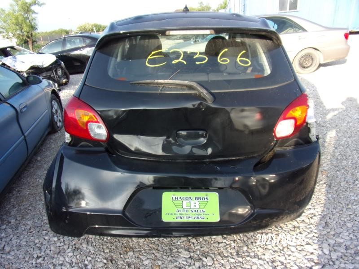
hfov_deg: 71.6
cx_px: 180
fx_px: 249
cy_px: 134
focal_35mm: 24
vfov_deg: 56.8
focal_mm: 4.3
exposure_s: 1/280
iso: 80
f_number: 3.3
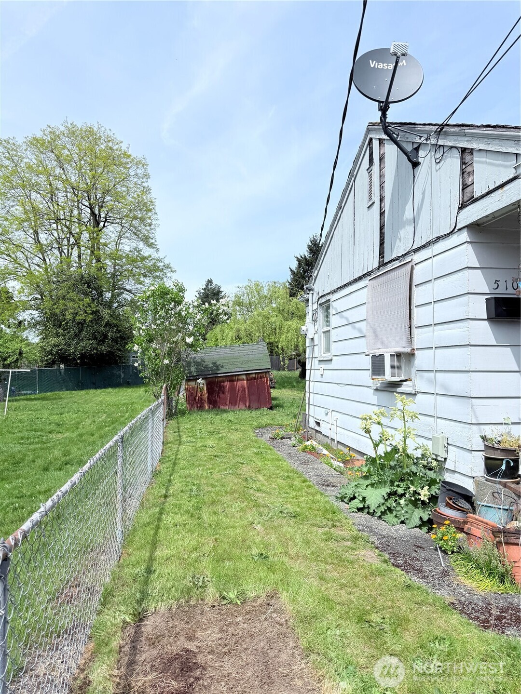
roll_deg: -0.2
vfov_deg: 71.6
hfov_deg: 56.8
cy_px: 347
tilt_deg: +3.6
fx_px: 482
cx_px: 260
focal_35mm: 24
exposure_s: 1/4167
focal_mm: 6.76
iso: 80
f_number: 1.78
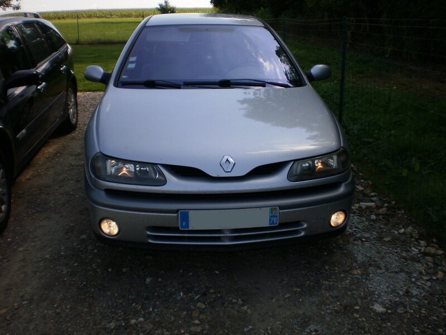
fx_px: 464
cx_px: 223
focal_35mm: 36
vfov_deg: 39.7
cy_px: 168
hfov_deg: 51.4
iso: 100
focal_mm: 6.3
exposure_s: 1/800
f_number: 3.1
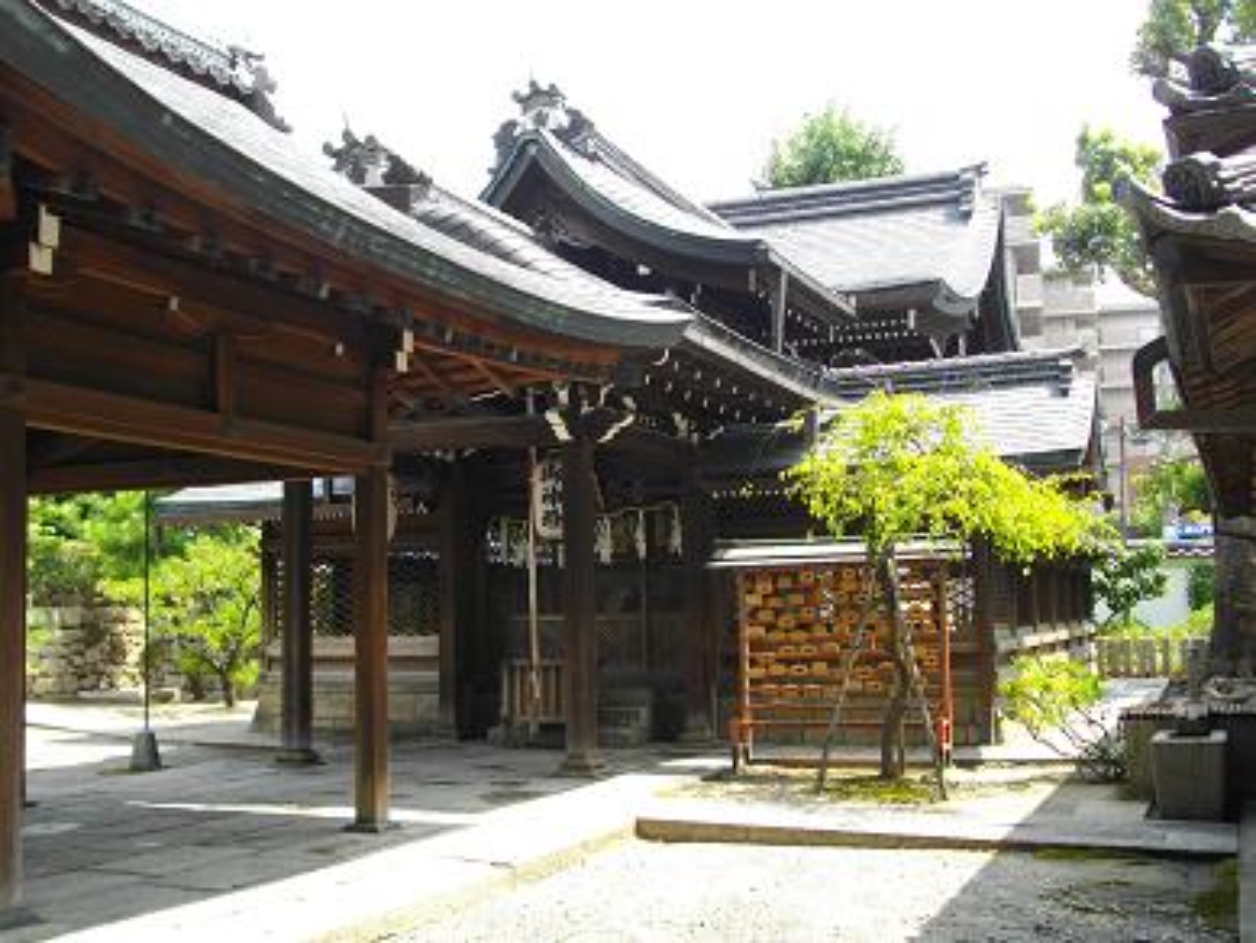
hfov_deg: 46.8
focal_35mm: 40
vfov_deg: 36.0
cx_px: 628
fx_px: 1452
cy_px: 472
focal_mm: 7.1
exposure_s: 1/200
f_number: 3.2
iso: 100
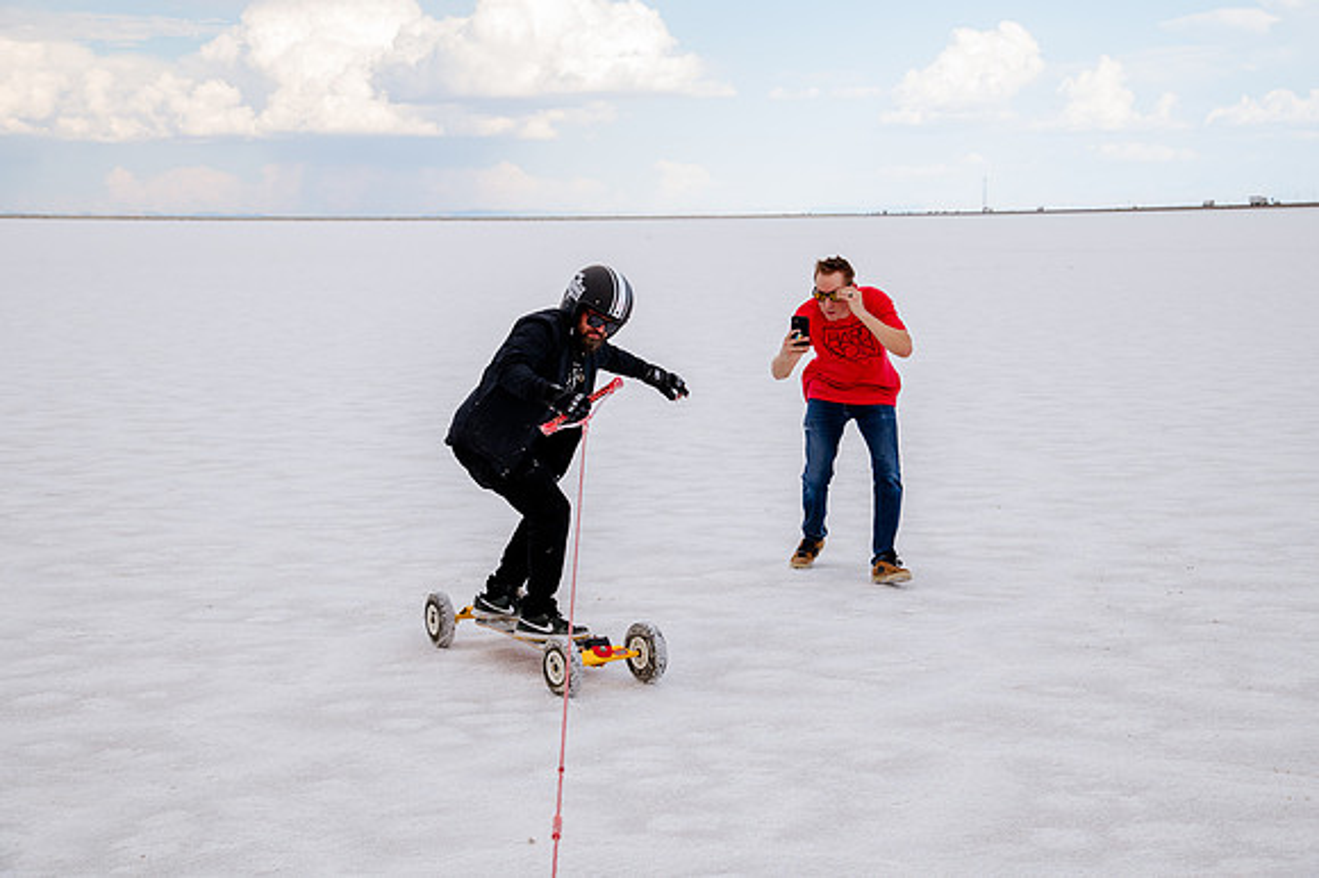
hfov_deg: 33.6
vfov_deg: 22.7
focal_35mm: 60
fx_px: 2186
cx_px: 660
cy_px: 439
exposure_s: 1/400
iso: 400
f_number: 8
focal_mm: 58
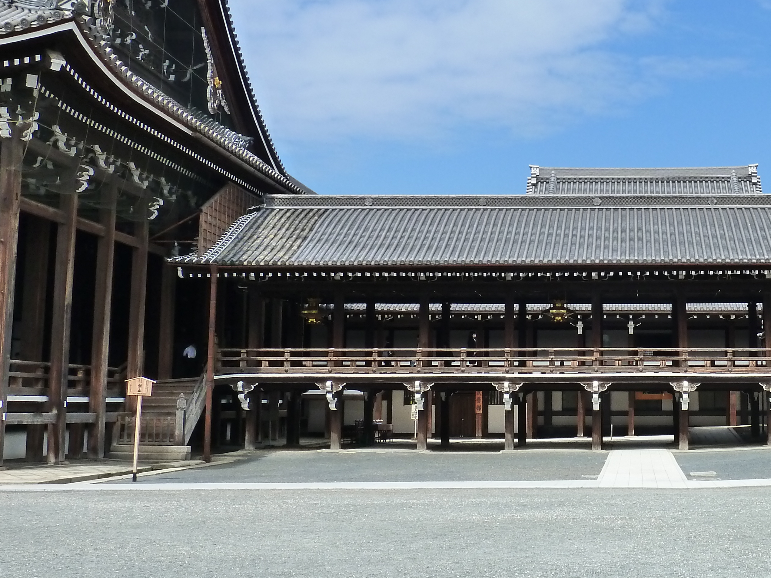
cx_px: 593
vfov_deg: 26.5
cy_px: 228
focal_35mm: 55
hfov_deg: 34.1
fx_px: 1225
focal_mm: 5.7
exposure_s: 1/500
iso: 200
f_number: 5
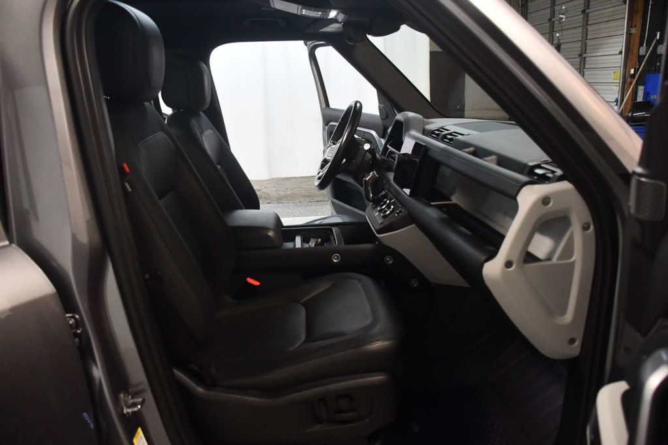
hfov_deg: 67.4
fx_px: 501
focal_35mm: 27
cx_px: 334
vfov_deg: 47.9
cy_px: 222
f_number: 3.5
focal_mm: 18
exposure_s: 1/125
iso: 3200
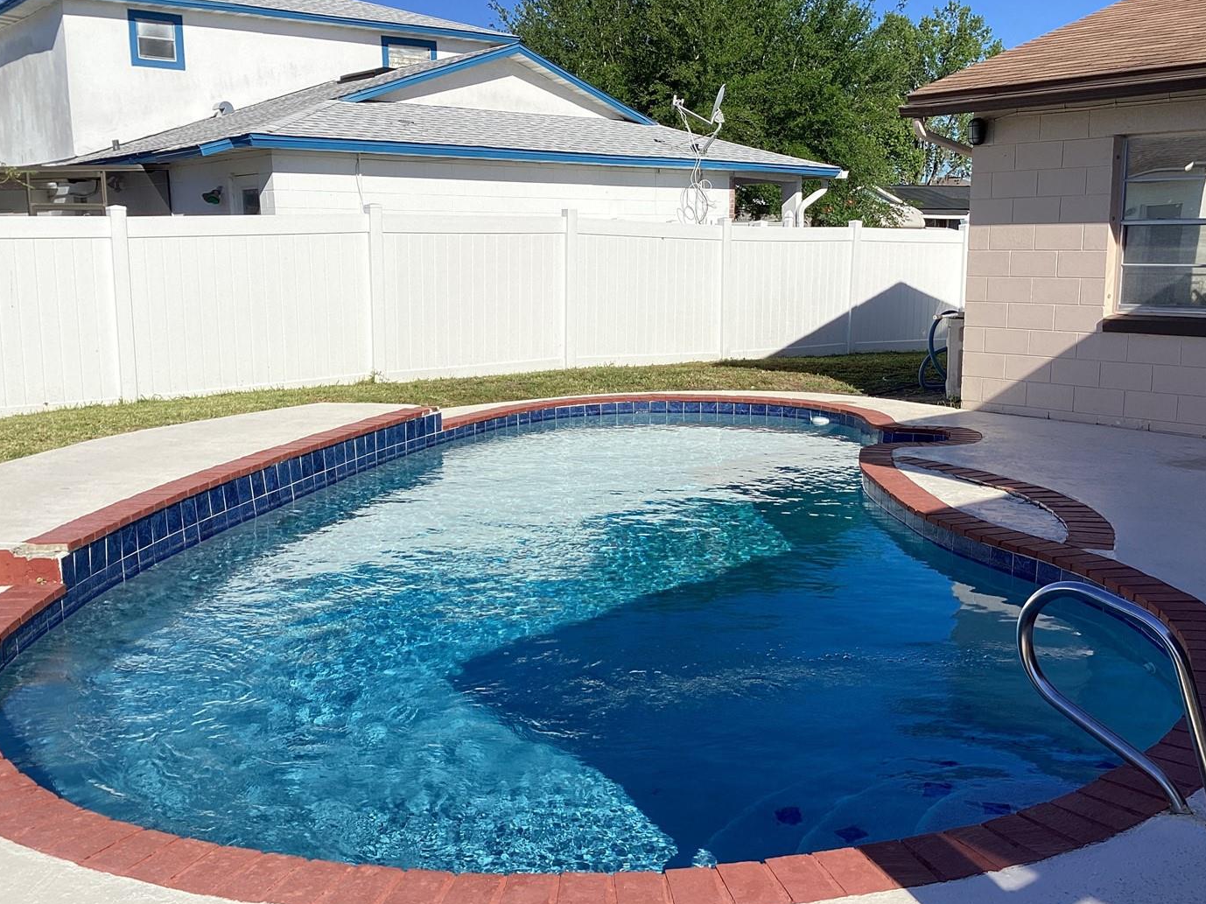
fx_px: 1254
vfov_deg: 39.6
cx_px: 624
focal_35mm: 36
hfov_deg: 51.4
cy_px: 473
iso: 25
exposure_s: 1/550
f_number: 2.4
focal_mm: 3.3
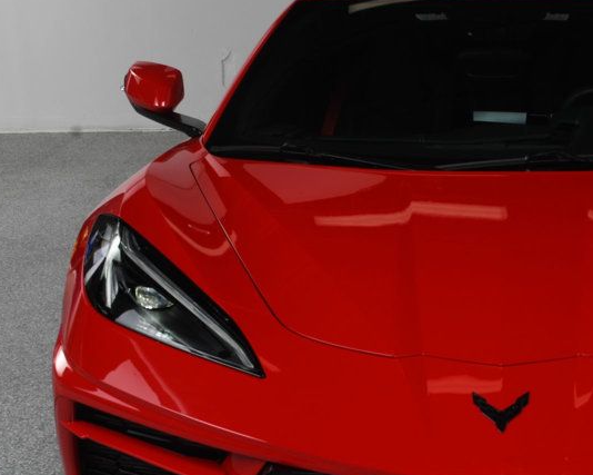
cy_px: 301
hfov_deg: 23.3
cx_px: 465
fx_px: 1421
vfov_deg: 18.9
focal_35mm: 81
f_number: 13
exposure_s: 1/160
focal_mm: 30
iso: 100
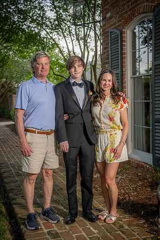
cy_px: 120
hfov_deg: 29.9
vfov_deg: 43.6
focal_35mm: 45
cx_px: 80
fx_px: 300
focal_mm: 45
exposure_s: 1/125
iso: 100
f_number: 5
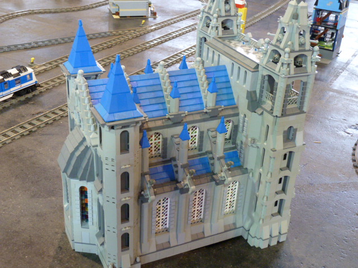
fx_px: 455
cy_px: 134
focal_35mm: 44
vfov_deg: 32.9
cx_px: 179
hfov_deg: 42.9
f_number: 3.7
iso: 400
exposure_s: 1/15
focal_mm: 7.3
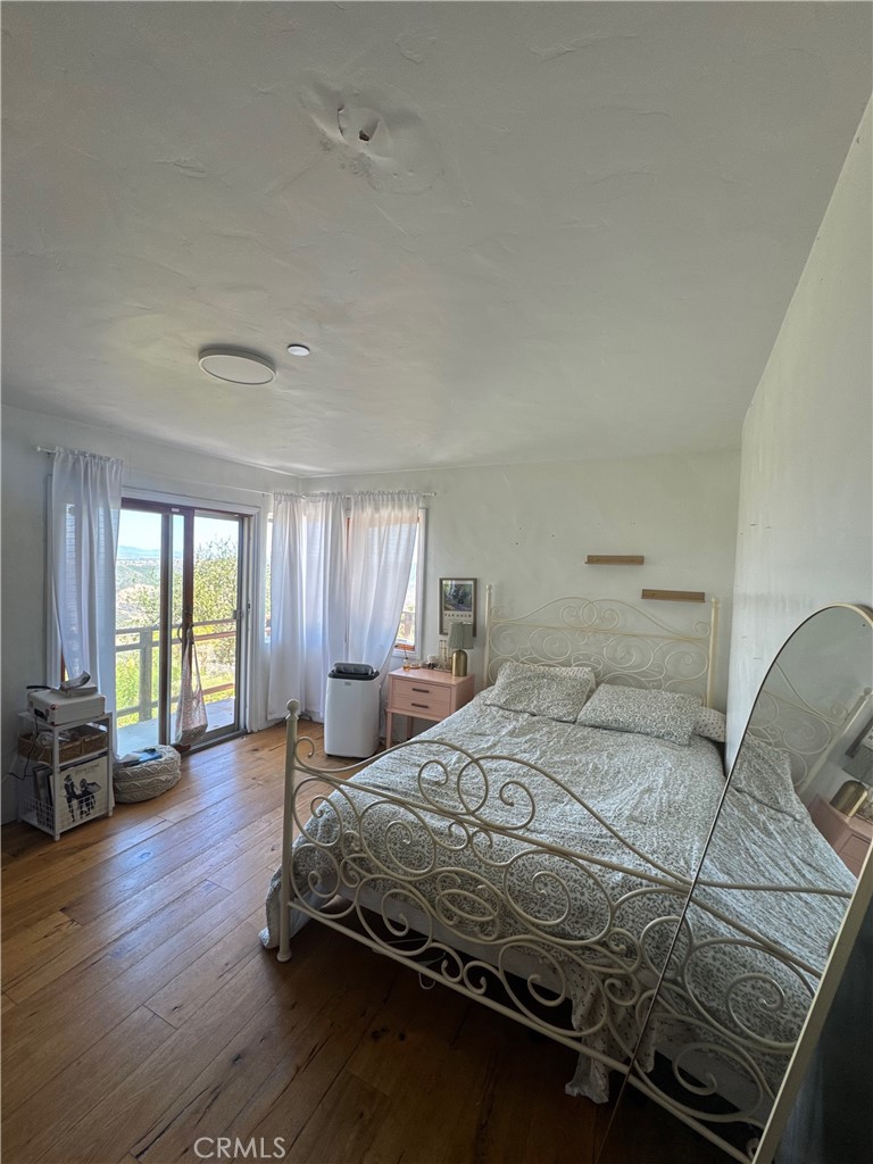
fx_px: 471
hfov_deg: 85.7
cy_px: 582
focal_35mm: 14
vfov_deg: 102.1
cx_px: 436
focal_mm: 2.22
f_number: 2.2
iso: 64
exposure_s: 1/99
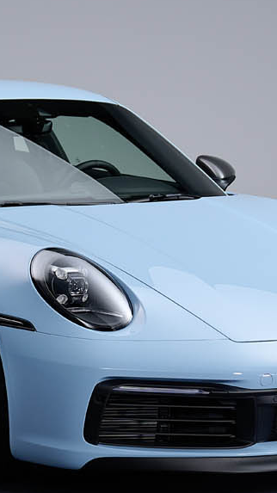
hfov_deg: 7.7
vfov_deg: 13.6
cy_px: 283
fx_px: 2065
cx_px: 71
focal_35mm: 158
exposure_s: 1/60
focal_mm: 45
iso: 400
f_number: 3.3
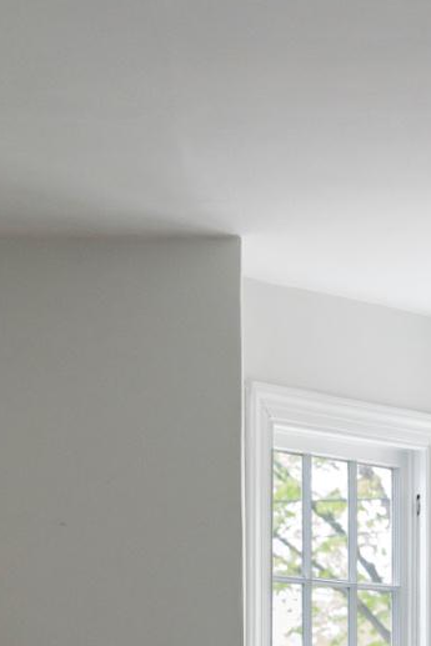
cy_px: 847
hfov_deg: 13.2
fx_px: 1866
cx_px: 227
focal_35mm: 104
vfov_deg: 18.3
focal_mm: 35
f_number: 3.2
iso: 1600
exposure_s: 1/250
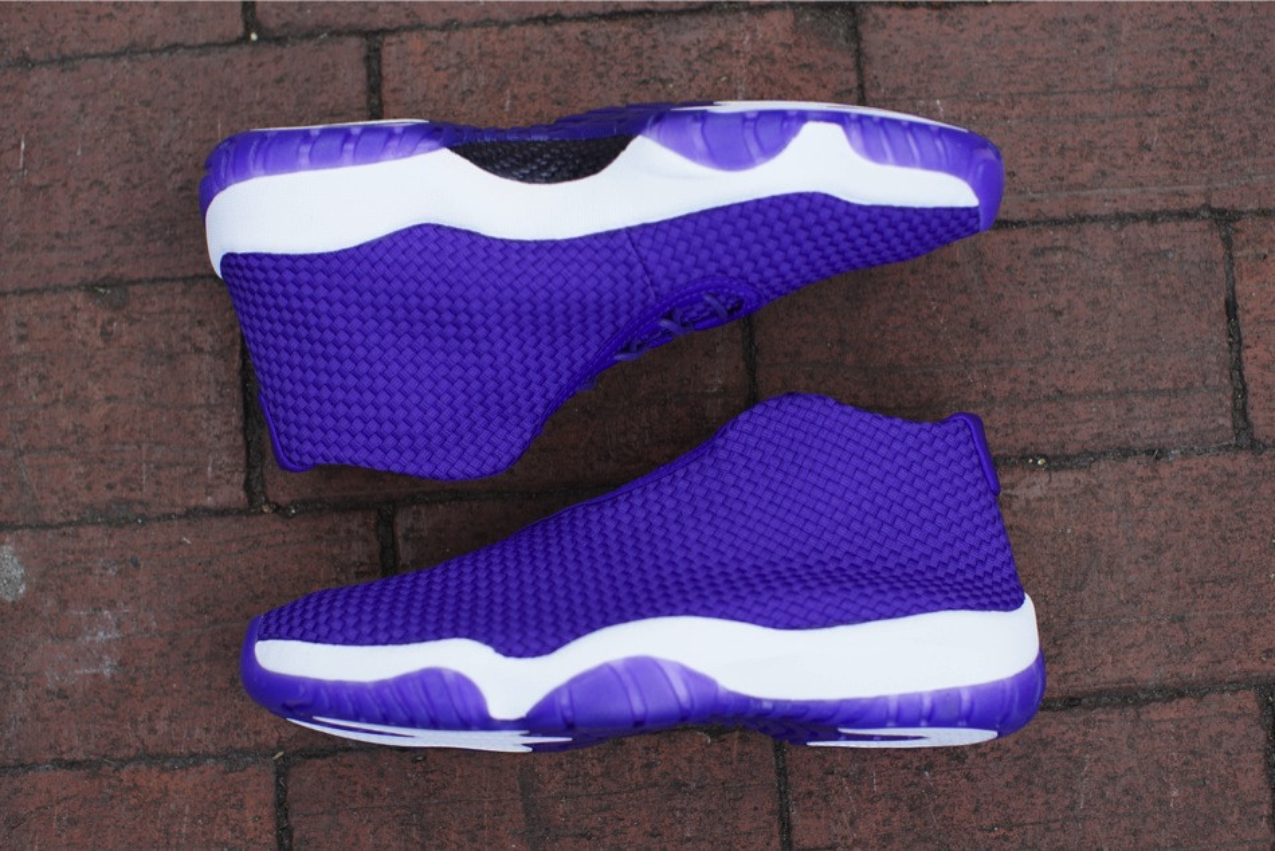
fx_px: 1771
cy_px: 426
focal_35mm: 50
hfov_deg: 39.6
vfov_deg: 27.0
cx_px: 638
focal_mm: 50
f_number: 4
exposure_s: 1/500
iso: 125
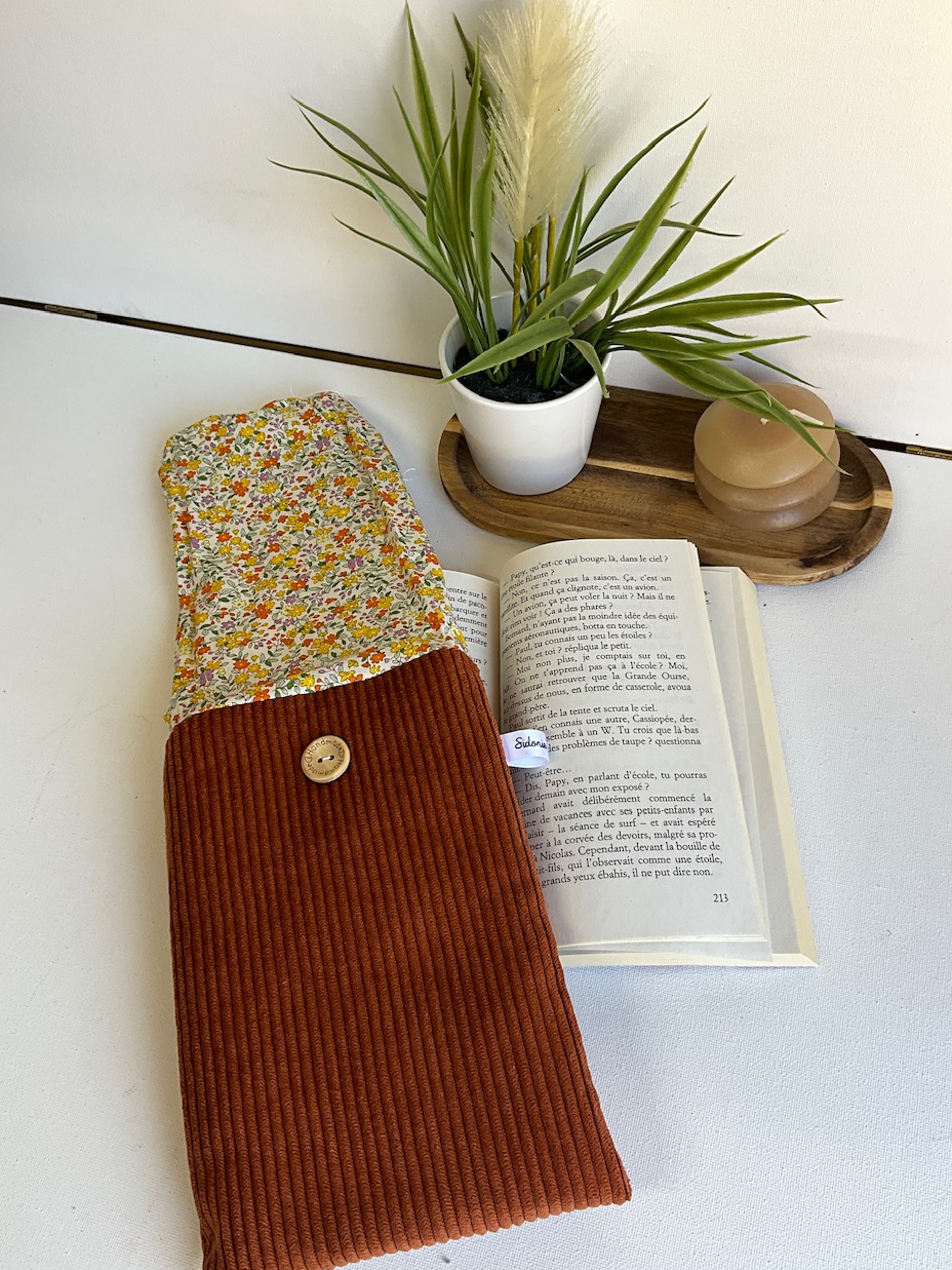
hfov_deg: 46.8
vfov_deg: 60.0
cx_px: 479
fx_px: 1100
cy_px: 640
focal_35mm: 30
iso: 25
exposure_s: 1/100
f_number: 1.8
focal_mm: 3
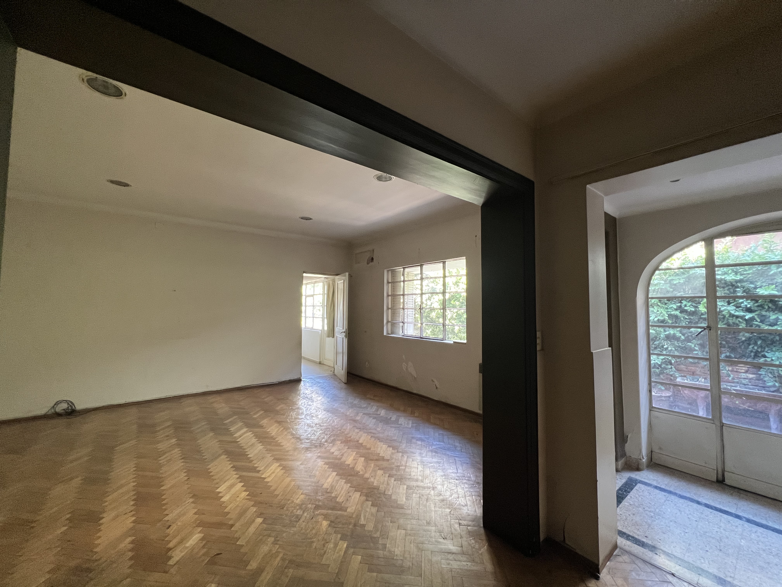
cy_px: 294
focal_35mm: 13
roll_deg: -0.5
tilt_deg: +2.9
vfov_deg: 89.9
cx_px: 391
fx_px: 294
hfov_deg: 106.2
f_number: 1.8
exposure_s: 1/60
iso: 320
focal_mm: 1.57
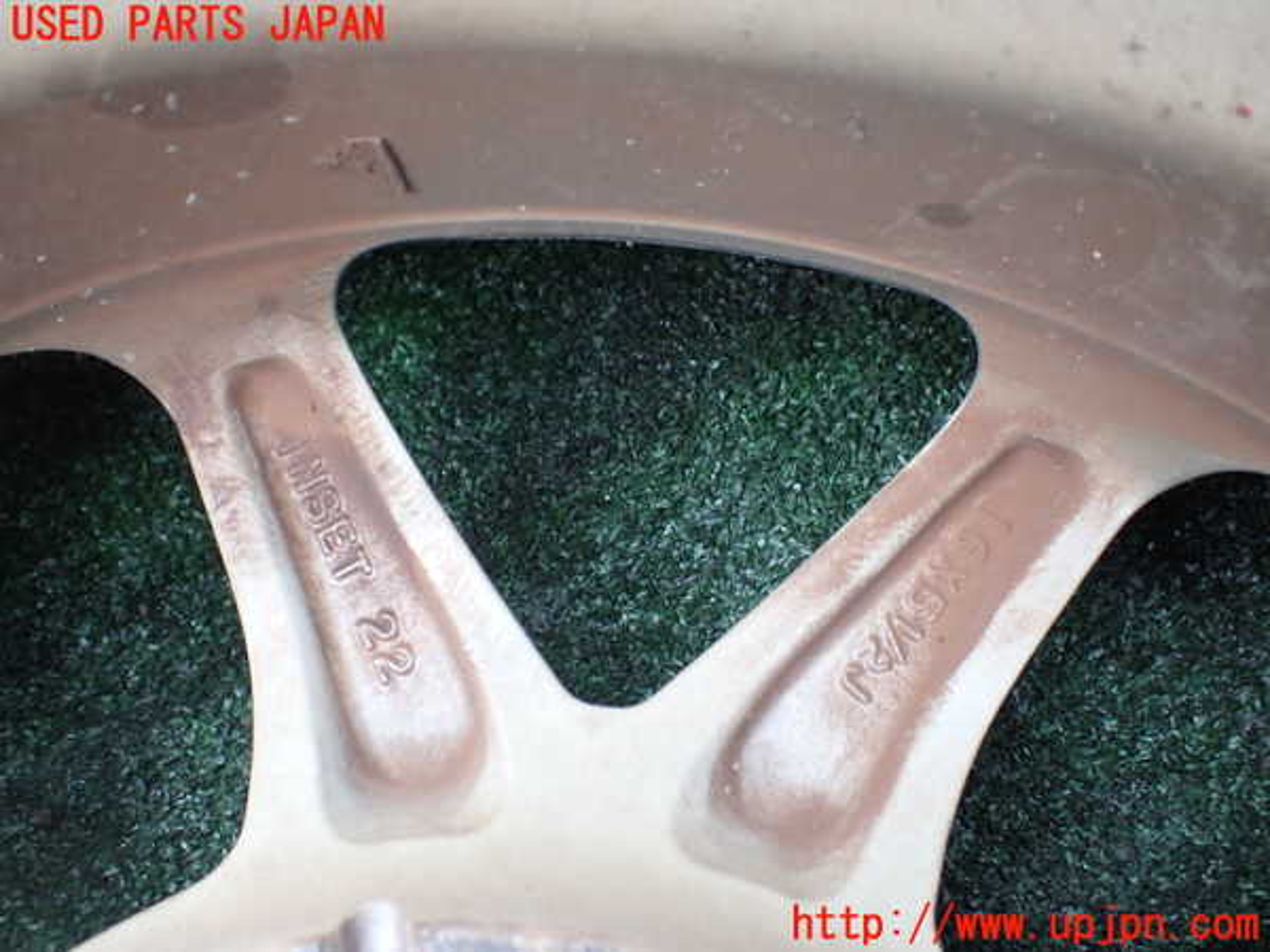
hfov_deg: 60.0
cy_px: 476
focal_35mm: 30
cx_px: 635
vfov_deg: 46.8
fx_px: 1101
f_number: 2.3
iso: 160
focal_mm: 5.4
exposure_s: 1/125
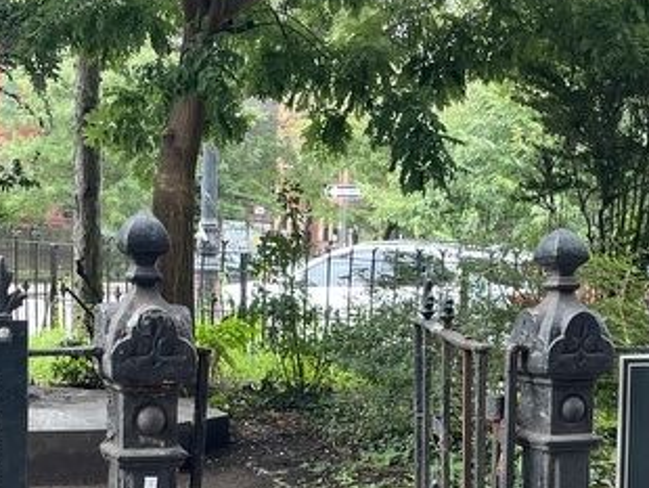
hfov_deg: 28.9
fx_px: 1257
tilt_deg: -8.4
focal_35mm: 67
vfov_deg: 21.4
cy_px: 463
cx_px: 287
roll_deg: -0.6
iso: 64
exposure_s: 1/122
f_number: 1.6
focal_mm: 5.1
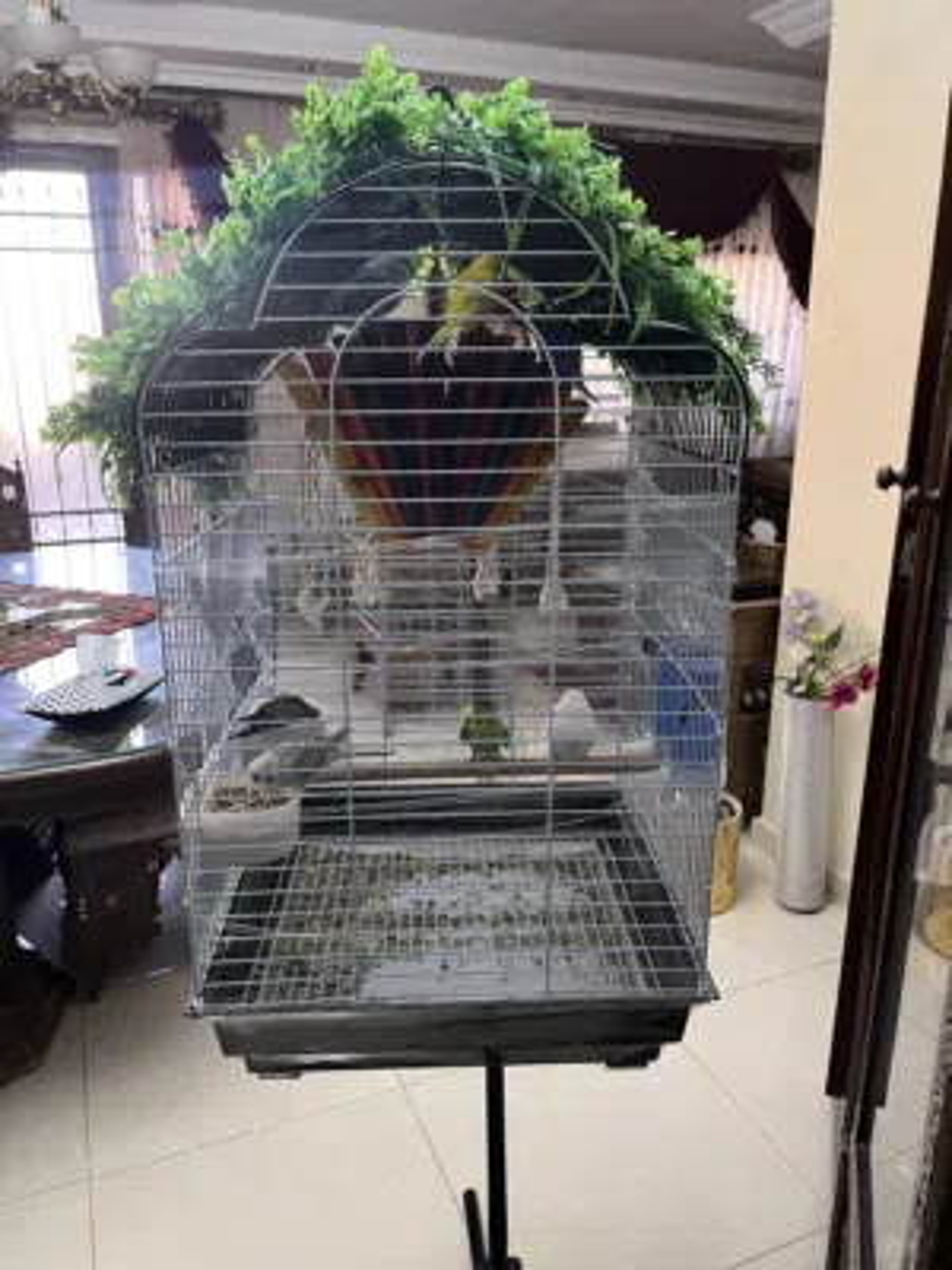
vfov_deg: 67.3
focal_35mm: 26
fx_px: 953
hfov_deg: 53.1
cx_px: 476
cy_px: 635
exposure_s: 1/50
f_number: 1.6
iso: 320
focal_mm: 5.1
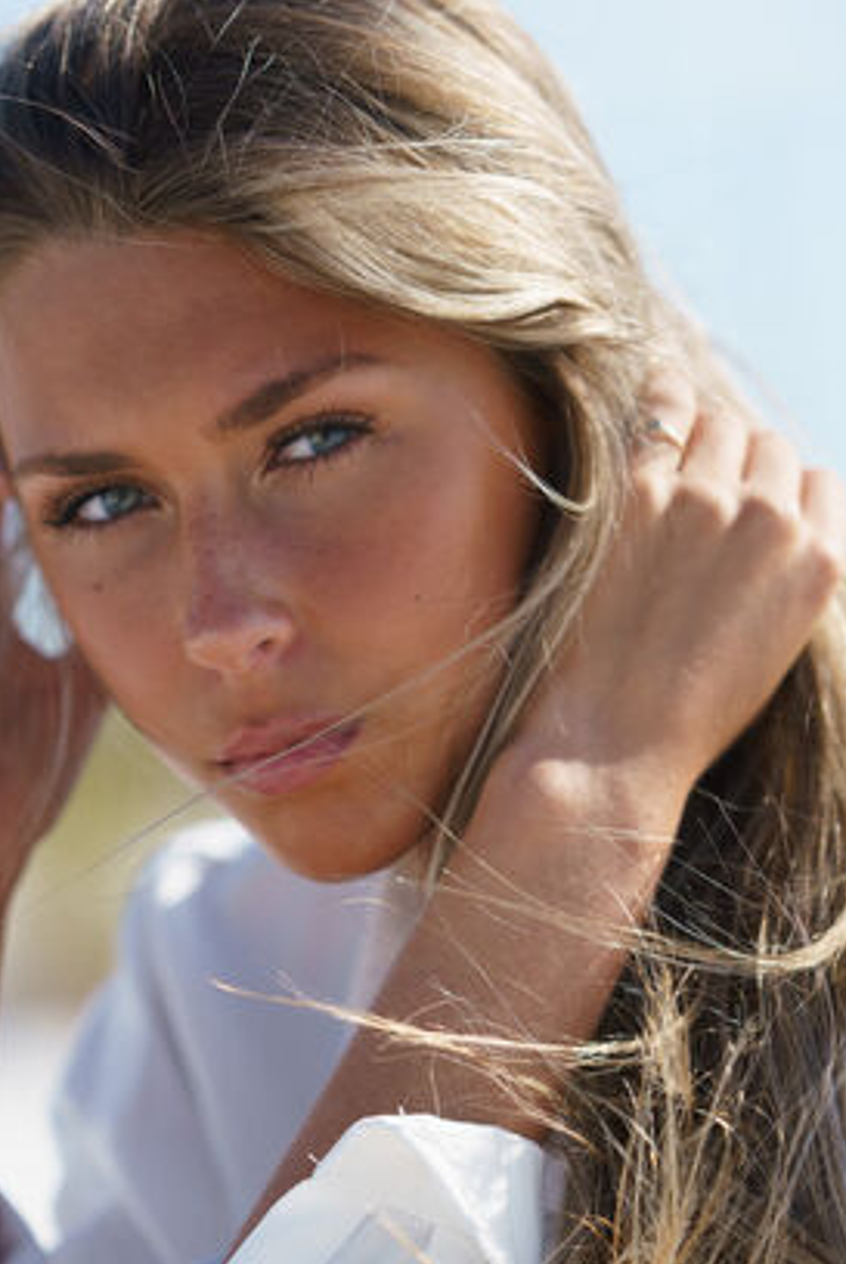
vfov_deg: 14.2
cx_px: 375
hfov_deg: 9.6
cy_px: 929
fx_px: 5063
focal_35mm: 144
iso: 125
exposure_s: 1/1600
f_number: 3.2
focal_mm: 93
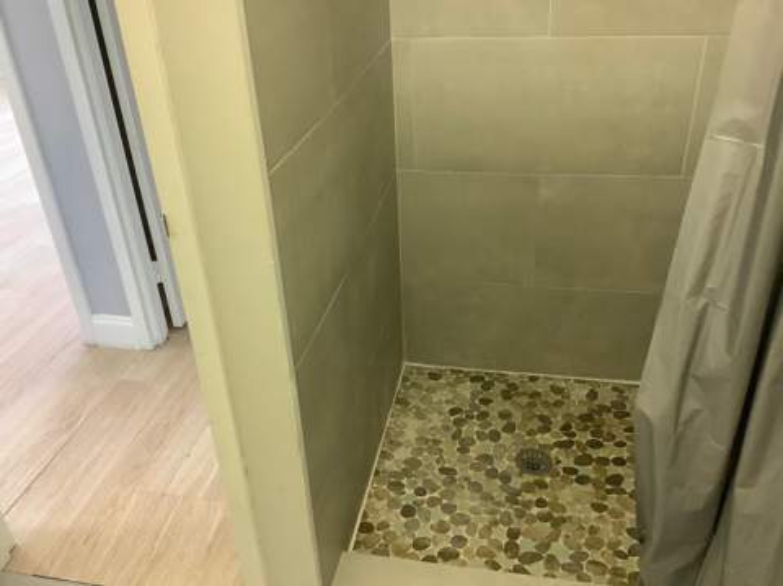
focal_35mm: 31
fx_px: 701
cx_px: 392
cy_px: 293
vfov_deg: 45.4
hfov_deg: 58.4
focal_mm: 3.3
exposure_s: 1/40
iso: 320
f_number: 2.4
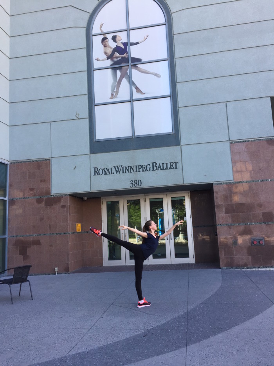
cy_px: 183
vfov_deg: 61.7
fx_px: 306
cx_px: 137
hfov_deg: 48.2
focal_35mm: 29
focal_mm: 4.15
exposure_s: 1/130
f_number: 2.2
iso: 32
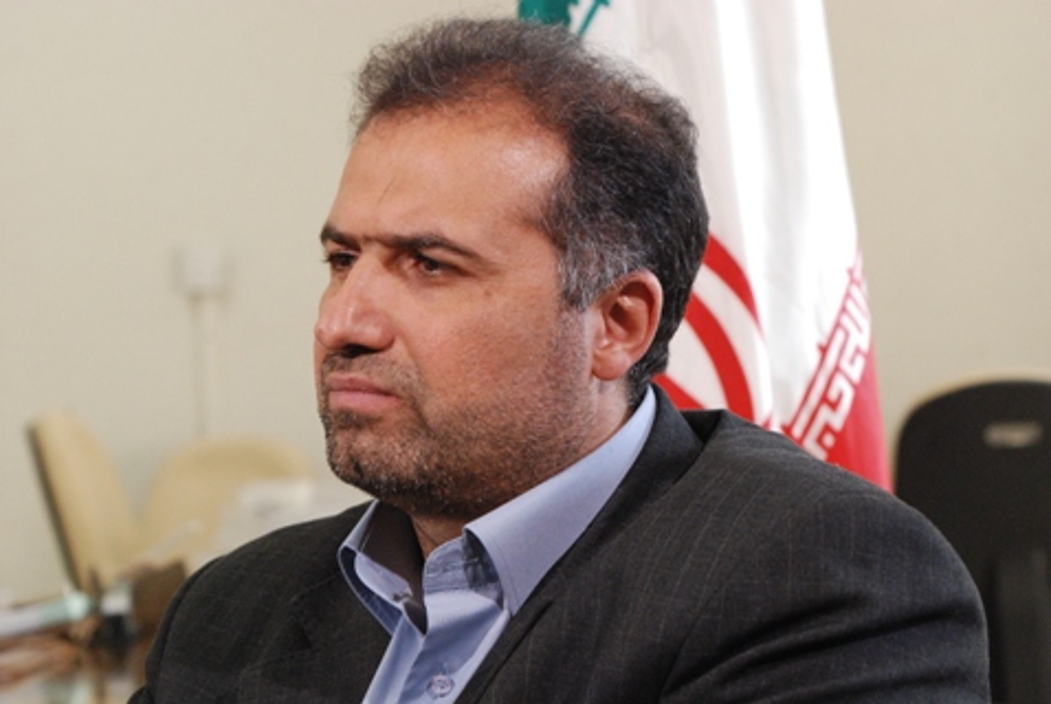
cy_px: 352
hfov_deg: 16.1
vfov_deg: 10.8
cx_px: 526
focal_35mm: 128
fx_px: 3727
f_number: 8
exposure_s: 1/100
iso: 1600
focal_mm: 85
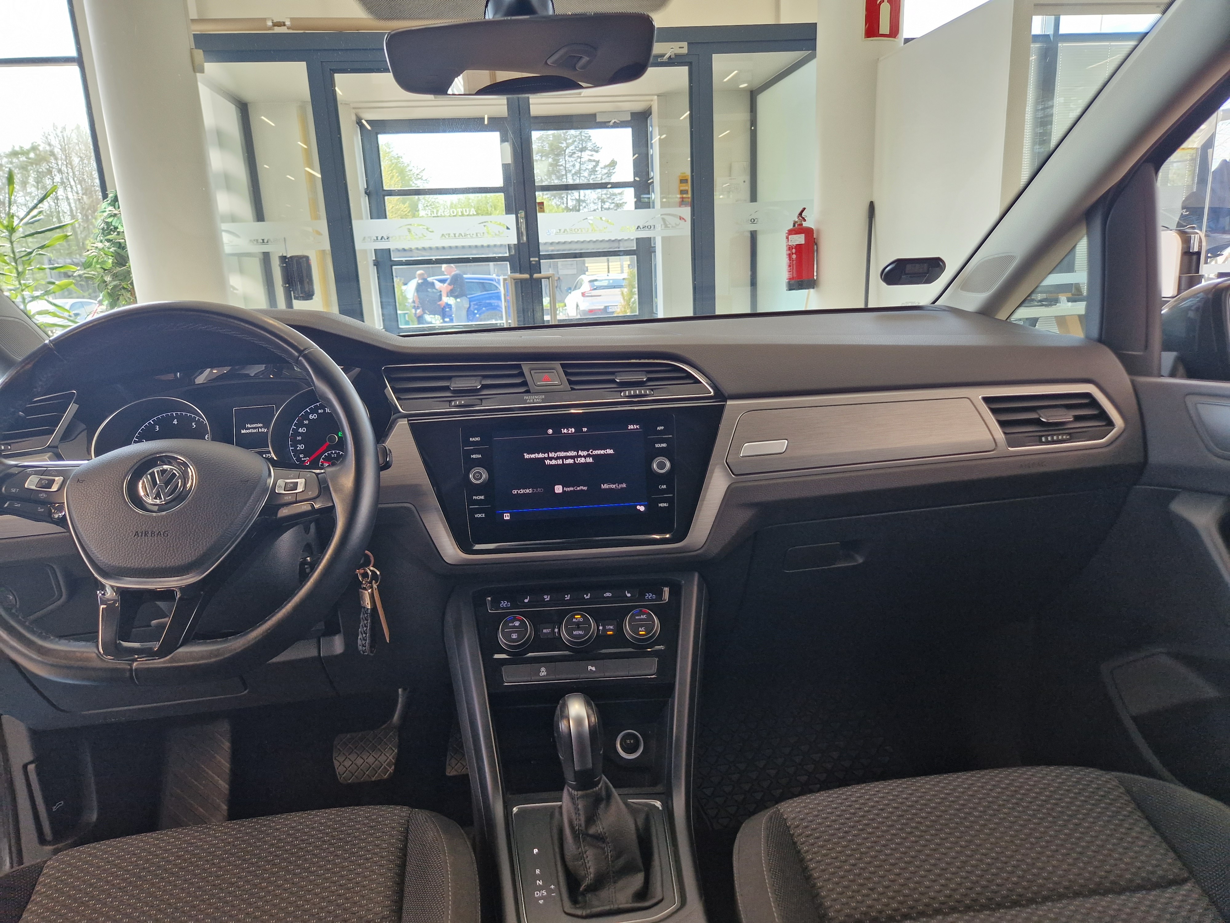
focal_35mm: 23
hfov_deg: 73.9
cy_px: 462
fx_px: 817
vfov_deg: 58.9
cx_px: 615
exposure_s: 1/180
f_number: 1.8
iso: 125
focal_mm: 5.4
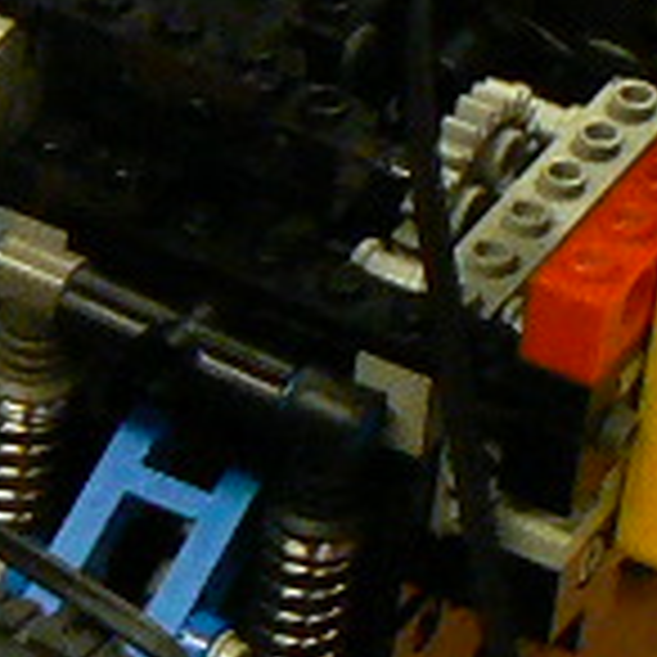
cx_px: -819
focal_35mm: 286
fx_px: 6141
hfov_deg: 5.9
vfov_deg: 6.1
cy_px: 374
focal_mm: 6
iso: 200
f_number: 2.8
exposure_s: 1/25
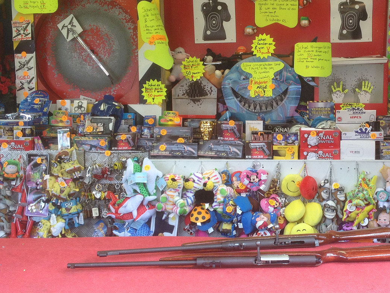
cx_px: 262
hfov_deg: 35.2
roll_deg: -1.1
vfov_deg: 27.0
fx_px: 608
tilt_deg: -5.2
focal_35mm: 54
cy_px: 134
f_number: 2.4
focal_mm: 4.28
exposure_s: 1/120
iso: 64
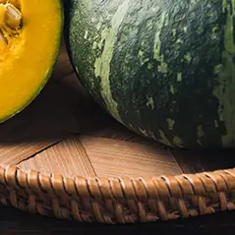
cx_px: 12
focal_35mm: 208
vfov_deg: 8.4
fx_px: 1598
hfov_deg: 8.4
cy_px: 32
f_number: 8
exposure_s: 1/125
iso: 160
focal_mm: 90
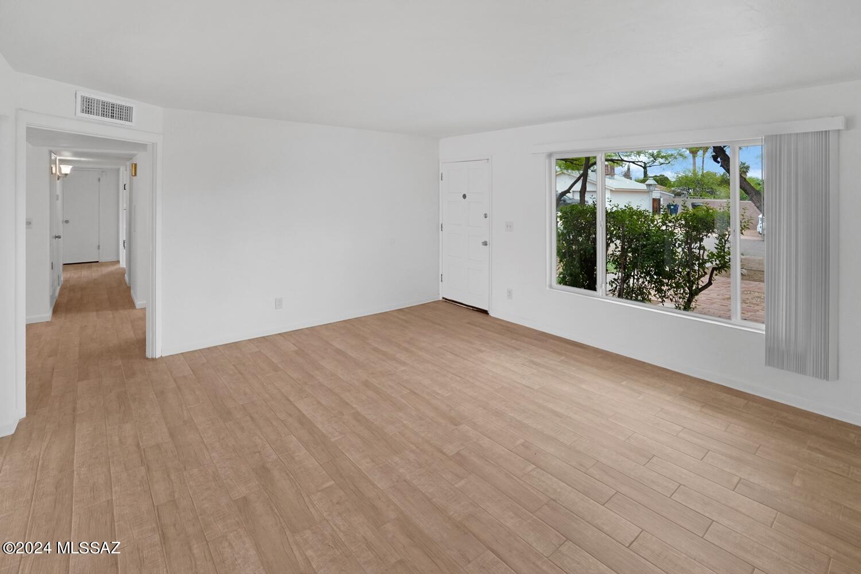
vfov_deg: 77.3
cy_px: 287
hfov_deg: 100.4
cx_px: 430
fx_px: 359
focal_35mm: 15
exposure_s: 1/30
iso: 5000
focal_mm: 10
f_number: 8
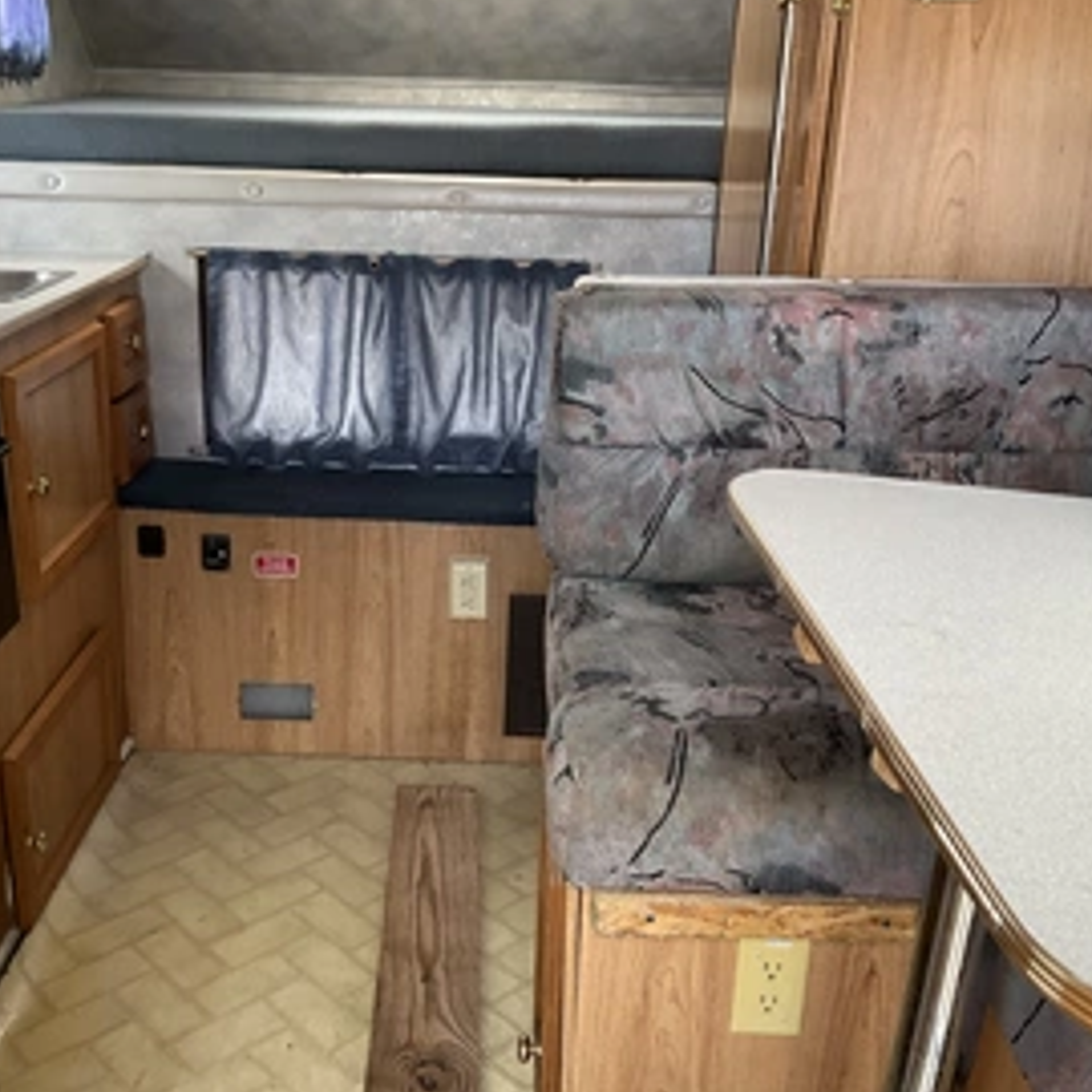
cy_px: 542
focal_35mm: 38
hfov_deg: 43.8
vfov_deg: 43.9
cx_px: 502
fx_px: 1356
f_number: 1.8
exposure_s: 1/86
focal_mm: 3
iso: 64
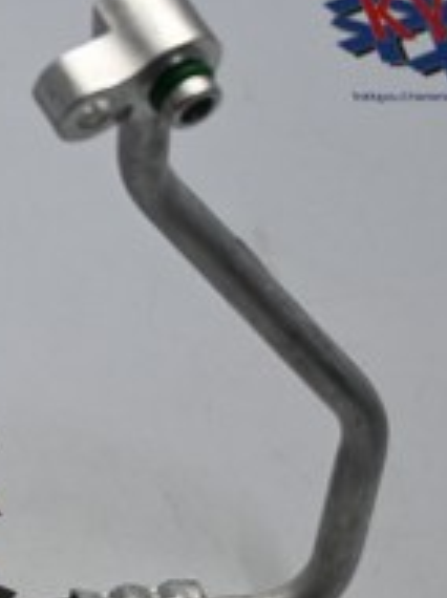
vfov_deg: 13.7
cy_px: 403
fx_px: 2481
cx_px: -359
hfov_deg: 9.8
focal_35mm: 144
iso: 220
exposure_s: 1/50
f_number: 5
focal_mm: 31.5
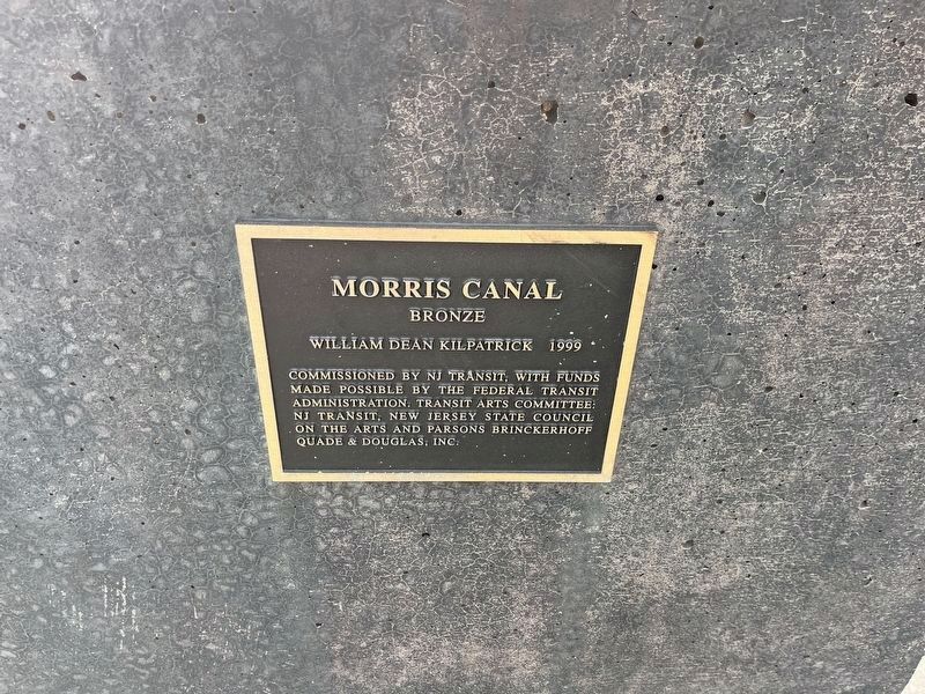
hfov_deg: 67.3
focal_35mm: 26
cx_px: 462
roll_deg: -2.5
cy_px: 347
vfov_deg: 53.1
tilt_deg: -30.5
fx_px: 695
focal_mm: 5.1
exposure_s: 1/157
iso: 64
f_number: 1.6
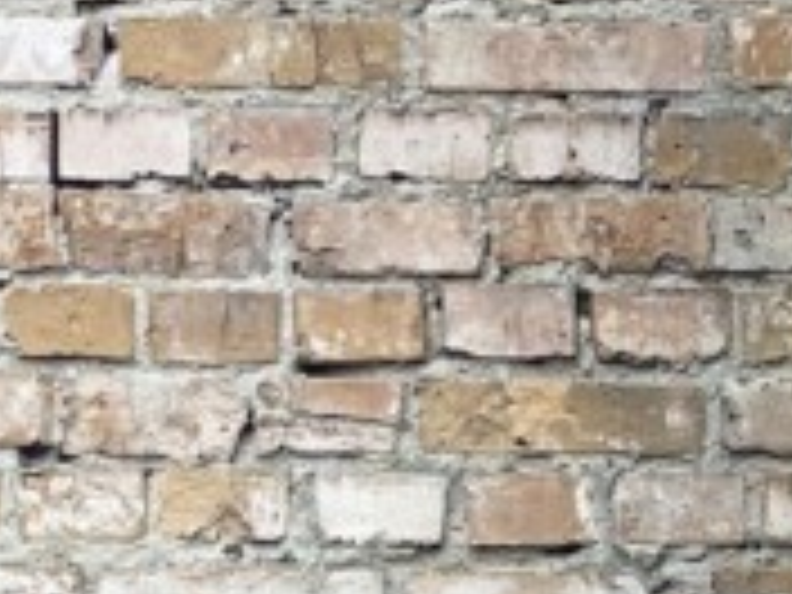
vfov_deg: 8.1
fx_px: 4050
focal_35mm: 177
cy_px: 1094
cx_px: -986
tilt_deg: +0.8
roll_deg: -0.9
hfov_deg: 10.0
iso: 80
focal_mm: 5.1
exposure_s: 1/100
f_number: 1.6
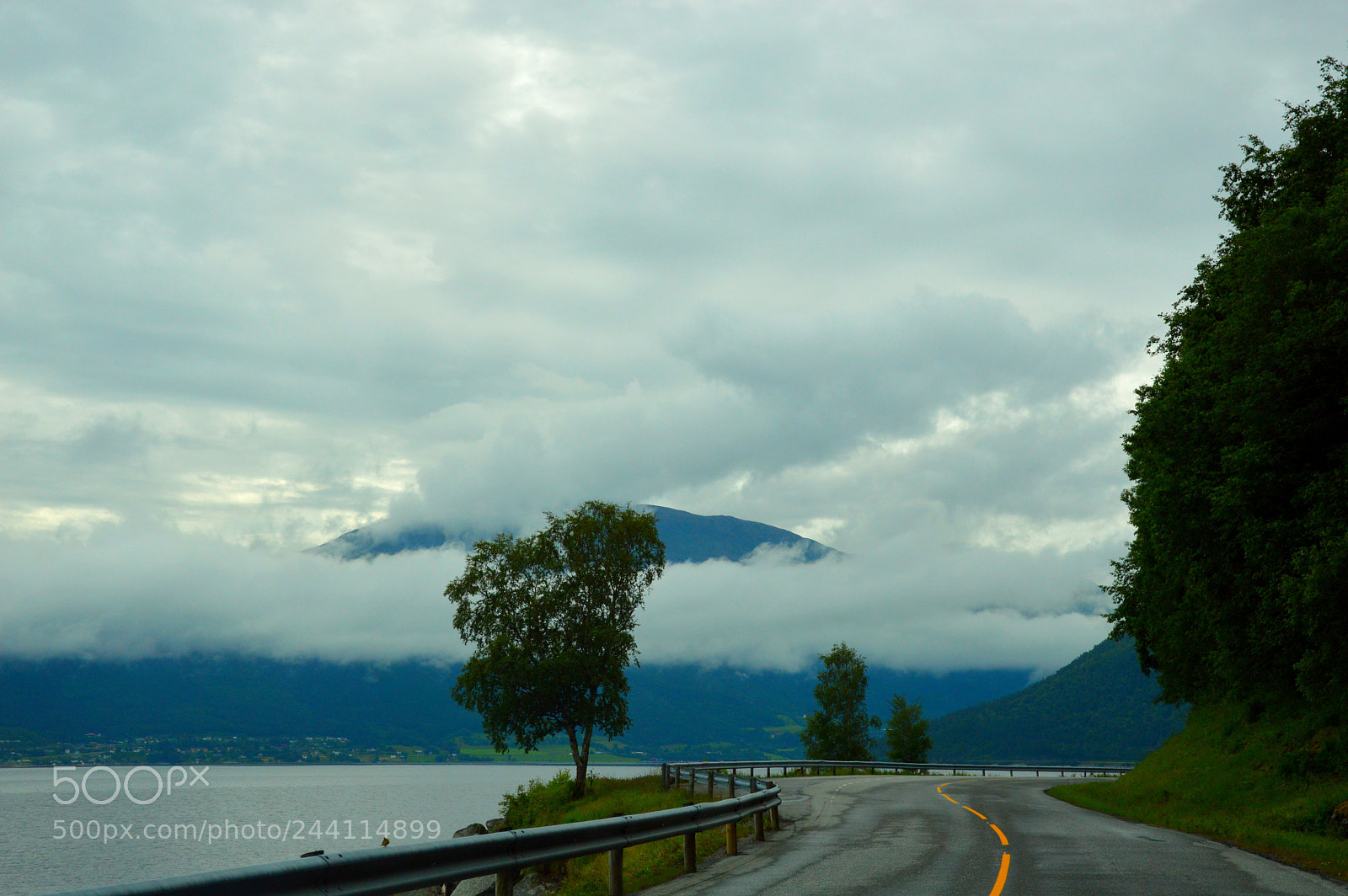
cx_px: 674
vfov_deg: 23.7
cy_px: 448
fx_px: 2133
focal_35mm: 57
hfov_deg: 35.1
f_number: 5.6
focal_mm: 38
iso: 400
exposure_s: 1/1600
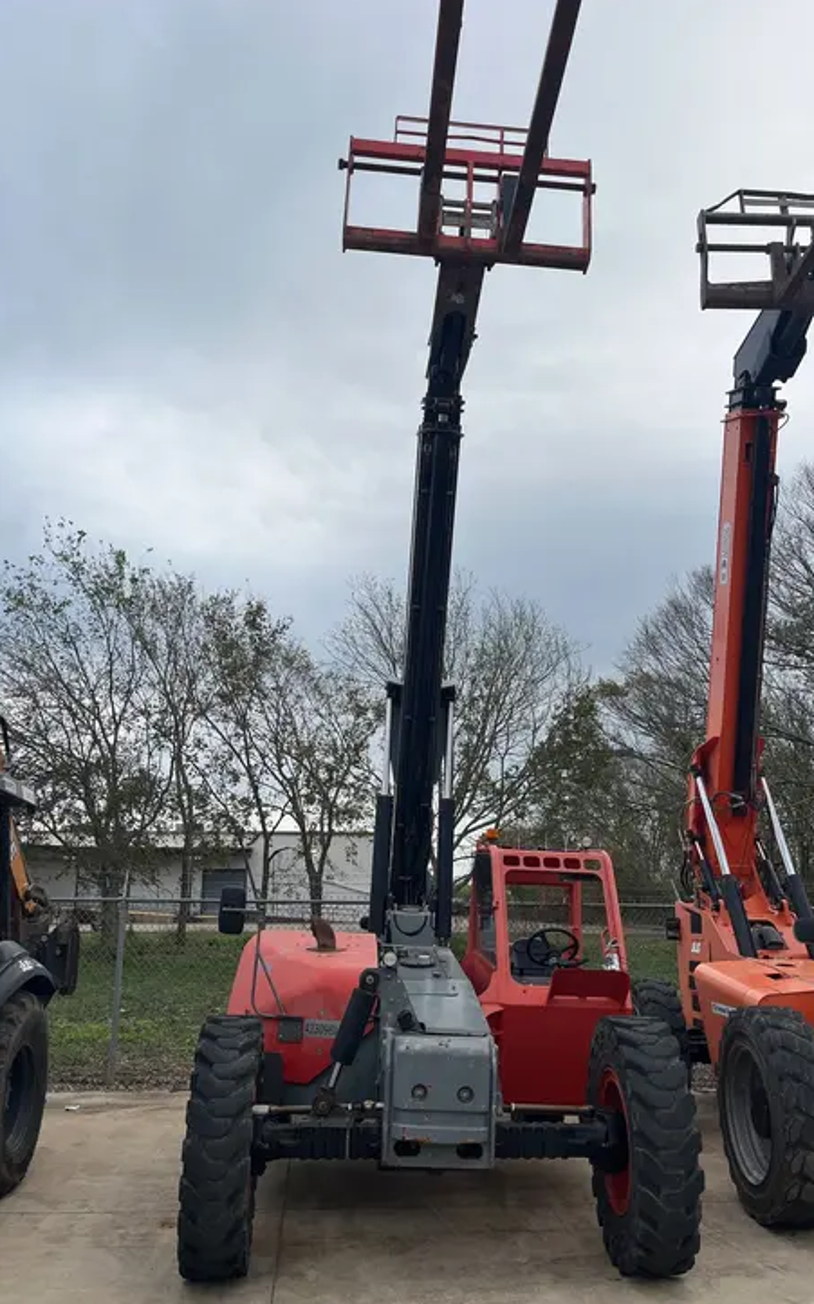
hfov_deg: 44.5
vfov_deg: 66.5
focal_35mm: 28
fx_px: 994
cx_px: 422
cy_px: 655
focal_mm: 5.1
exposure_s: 1/816
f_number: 1.6
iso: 50
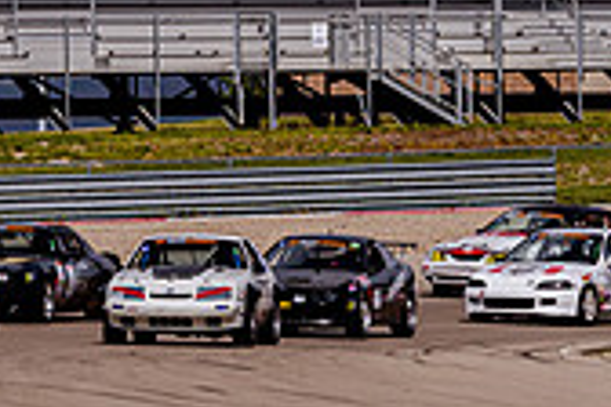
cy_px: 314
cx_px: 507
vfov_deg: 1.8
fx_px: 13254
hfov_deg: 2.6
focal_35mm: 781
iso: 100
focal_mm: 190
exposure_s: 1/800
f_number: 8
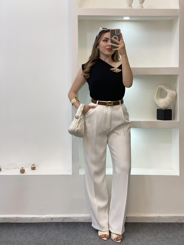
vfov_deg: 36.8
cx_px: 92
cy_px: 122
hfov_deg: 28.0
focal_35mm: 52
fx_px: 369
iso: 64
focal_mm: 6
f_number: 2
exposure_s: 1/100
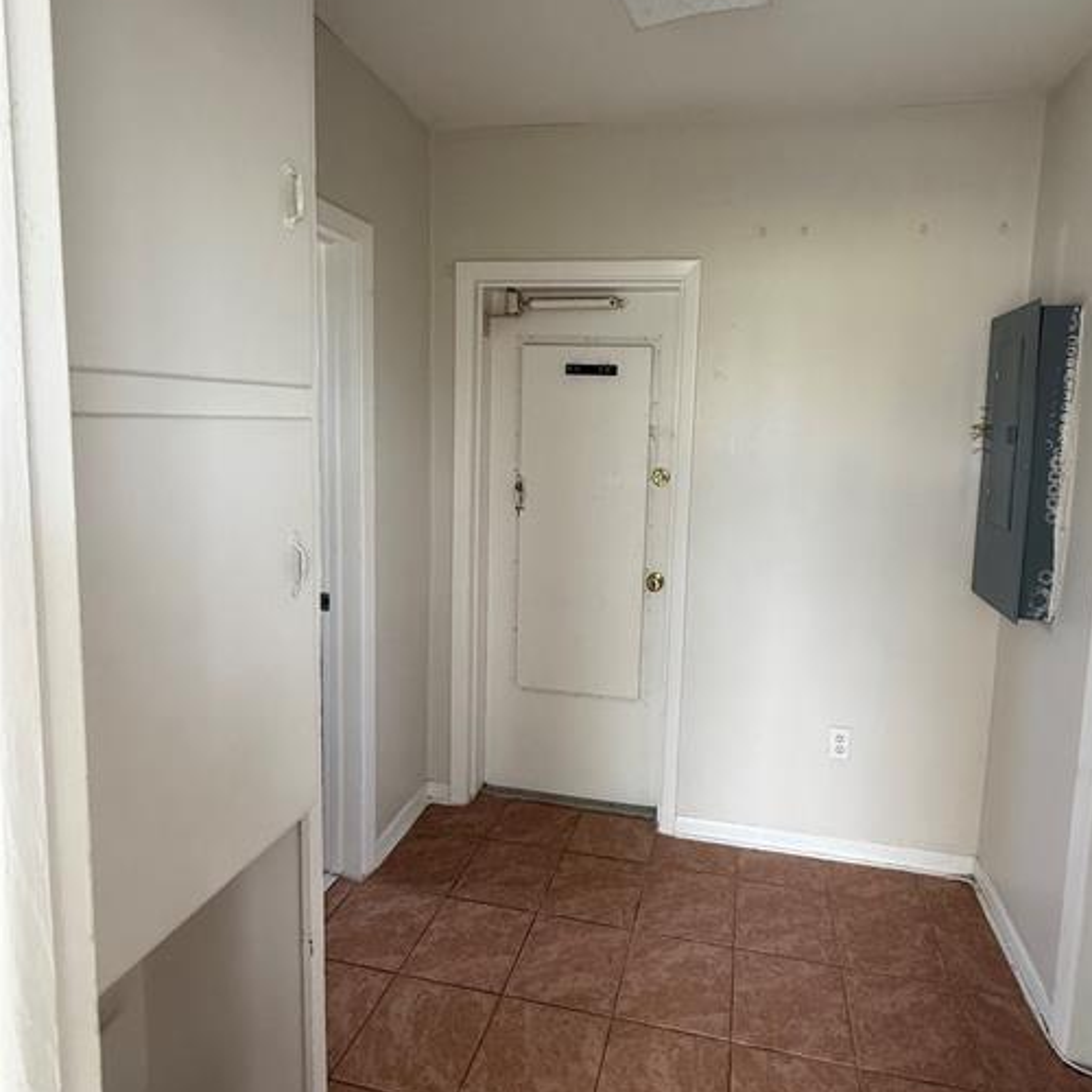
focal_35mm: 19
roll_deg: -1.3
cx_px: 627
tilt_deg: -4.8
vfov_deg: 77.4
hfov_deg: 77.2
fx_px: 678
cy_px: 489
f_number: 2.2
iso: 250
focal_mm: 2.22
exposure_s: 1/99
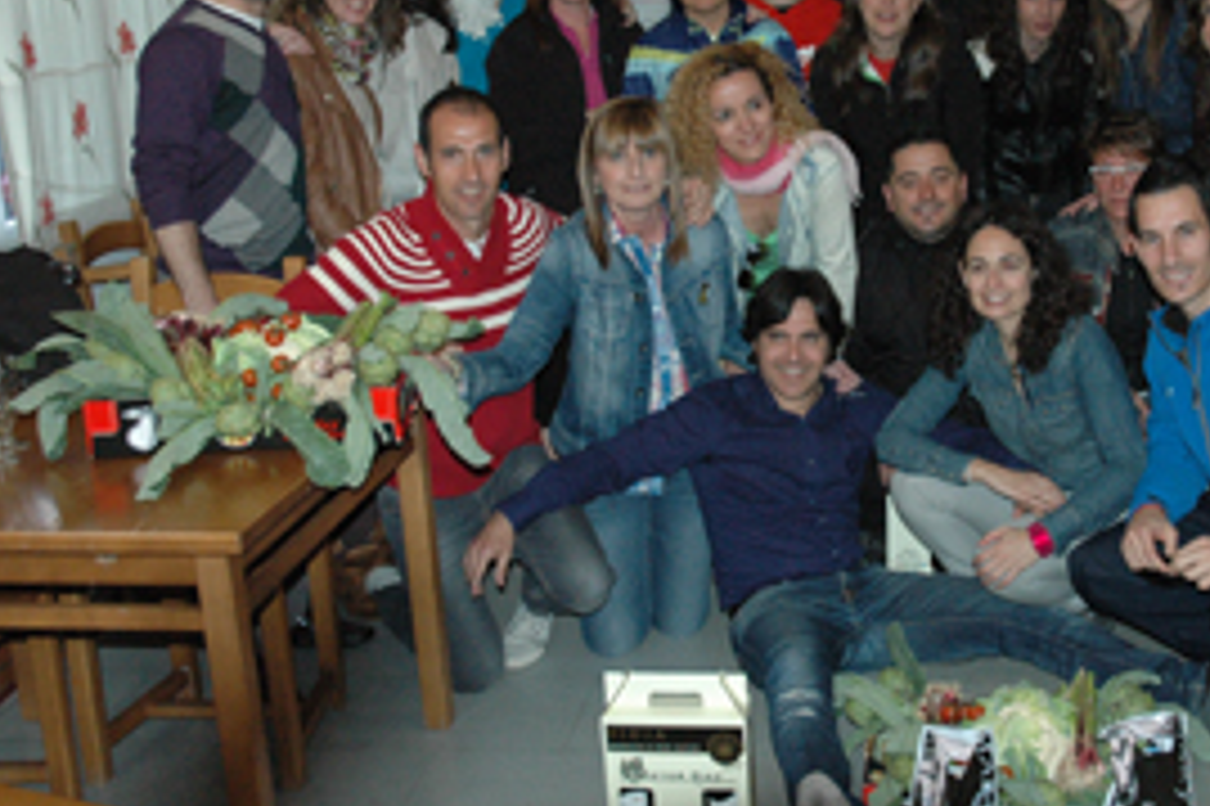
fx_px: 1646
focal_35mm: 49
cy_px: 320
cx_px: 819
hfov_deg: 39.8
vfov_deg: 27.4
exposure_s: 1/60
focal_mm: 22
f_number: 4.5
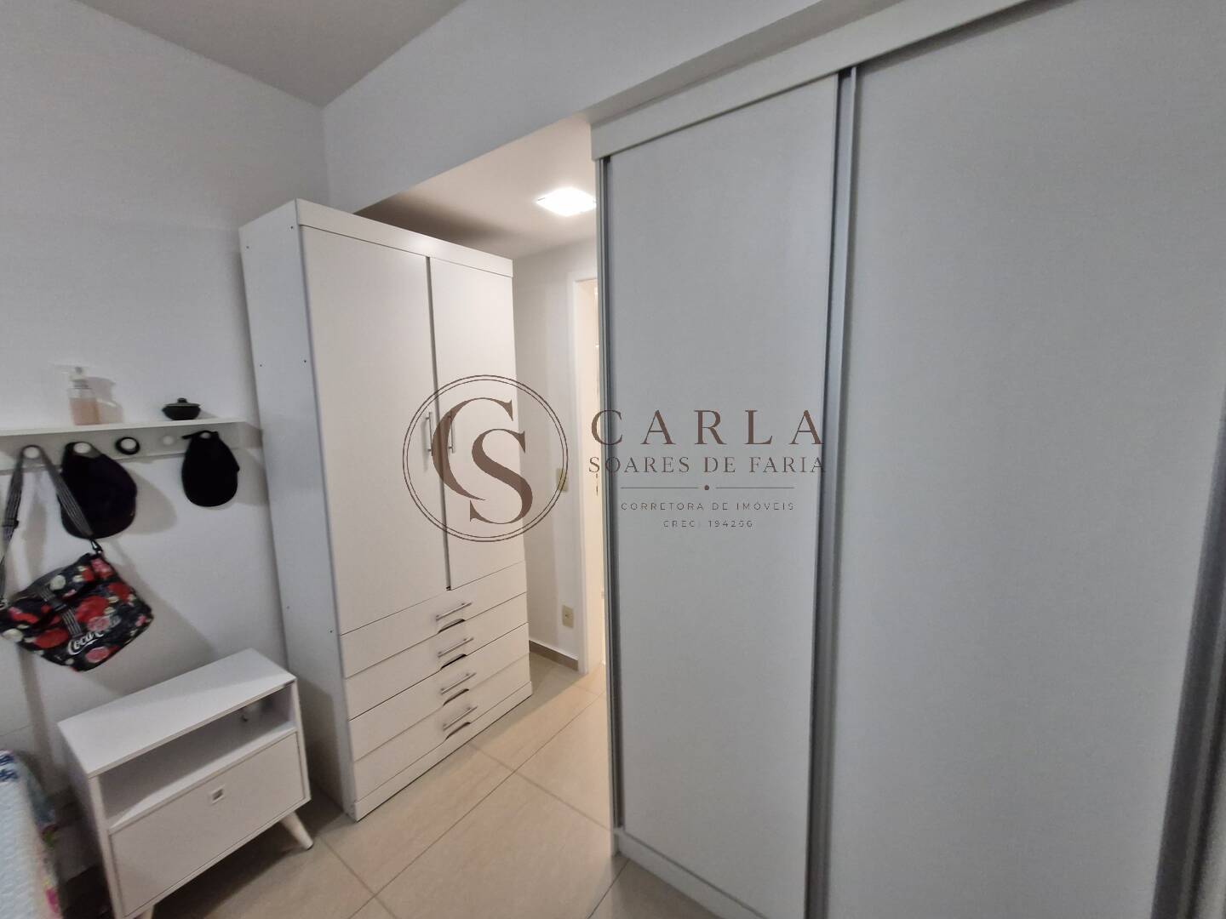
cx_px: 613
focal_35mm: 13
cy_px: 460
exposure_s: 1/60
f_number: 2.2
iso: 200
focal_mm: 1.74
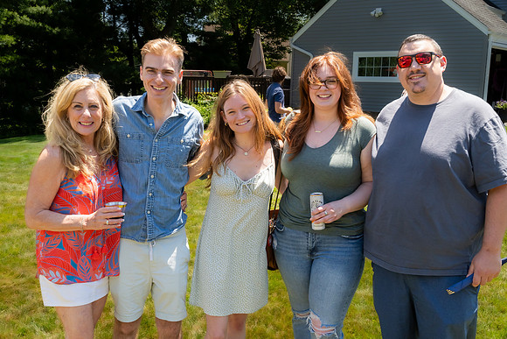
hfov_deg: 49.5
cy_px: 170
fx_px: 549
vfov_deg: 34.2
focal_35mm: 39
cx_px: 254
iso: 640
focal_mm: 26
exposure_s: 1/500
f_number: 8
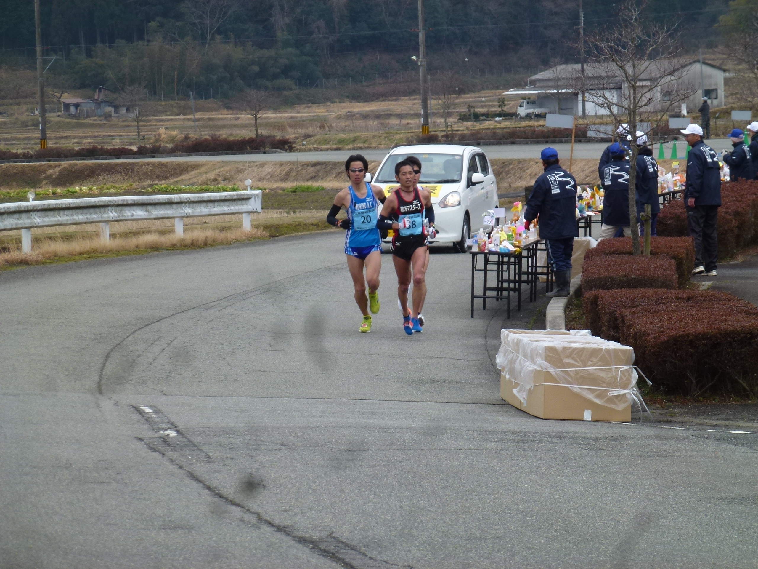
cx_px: 379
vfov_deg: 7.5
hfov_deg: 10.0
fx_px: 4314
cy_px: 284
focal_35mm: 197
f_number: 5.5
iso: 100
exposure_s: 1/160
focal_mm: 35.2
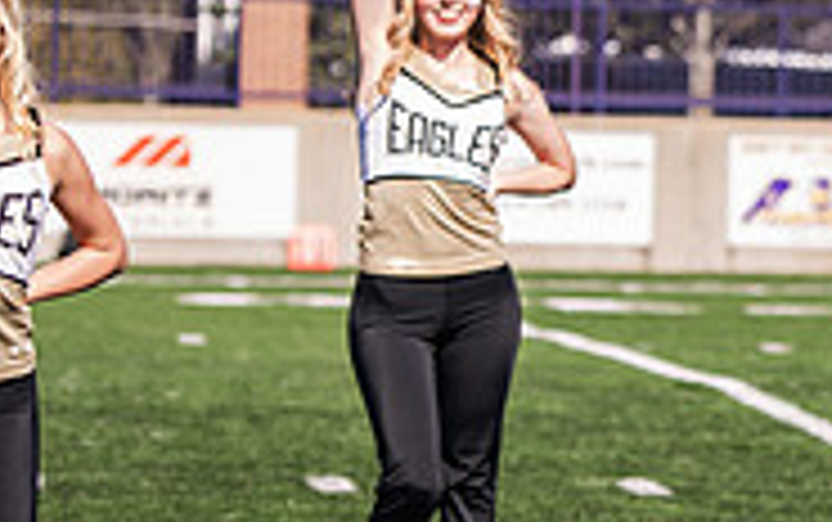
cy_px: 209
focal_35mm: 326
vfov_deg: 4.0
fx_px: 7399
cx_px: 1196
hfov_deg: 6.4
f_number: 3.5
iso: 100
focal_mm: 102
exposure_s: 1/800
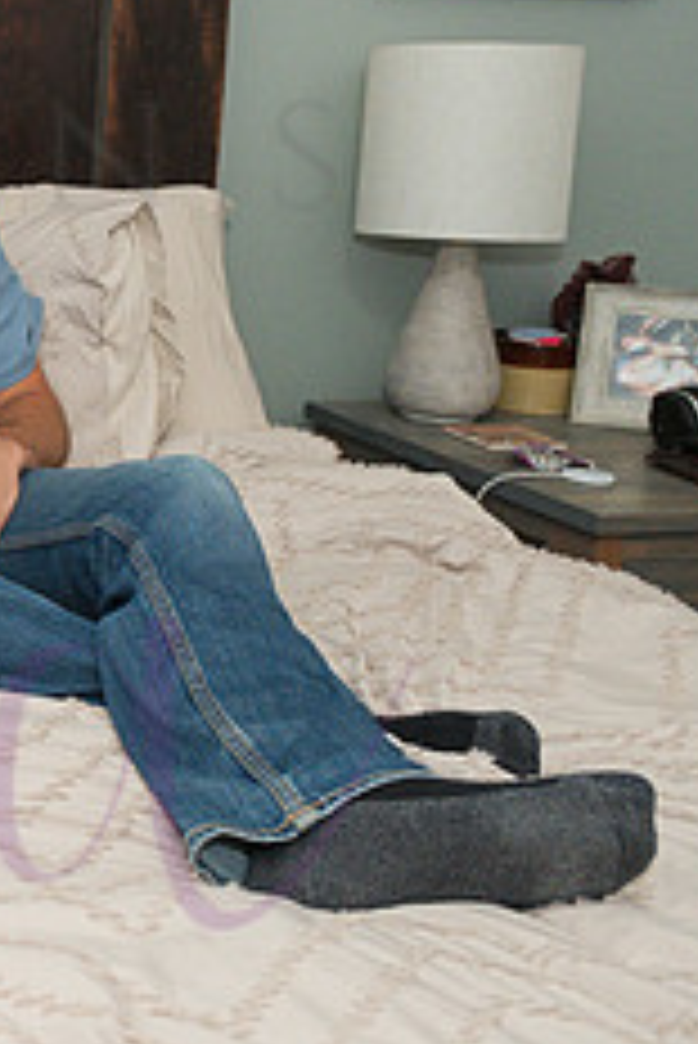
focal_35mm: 60
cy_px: 376
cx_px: -486
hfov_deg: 18.6
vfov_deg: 33.2
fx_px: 1742
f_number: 4
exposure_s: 1/320
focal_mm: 24
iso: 800
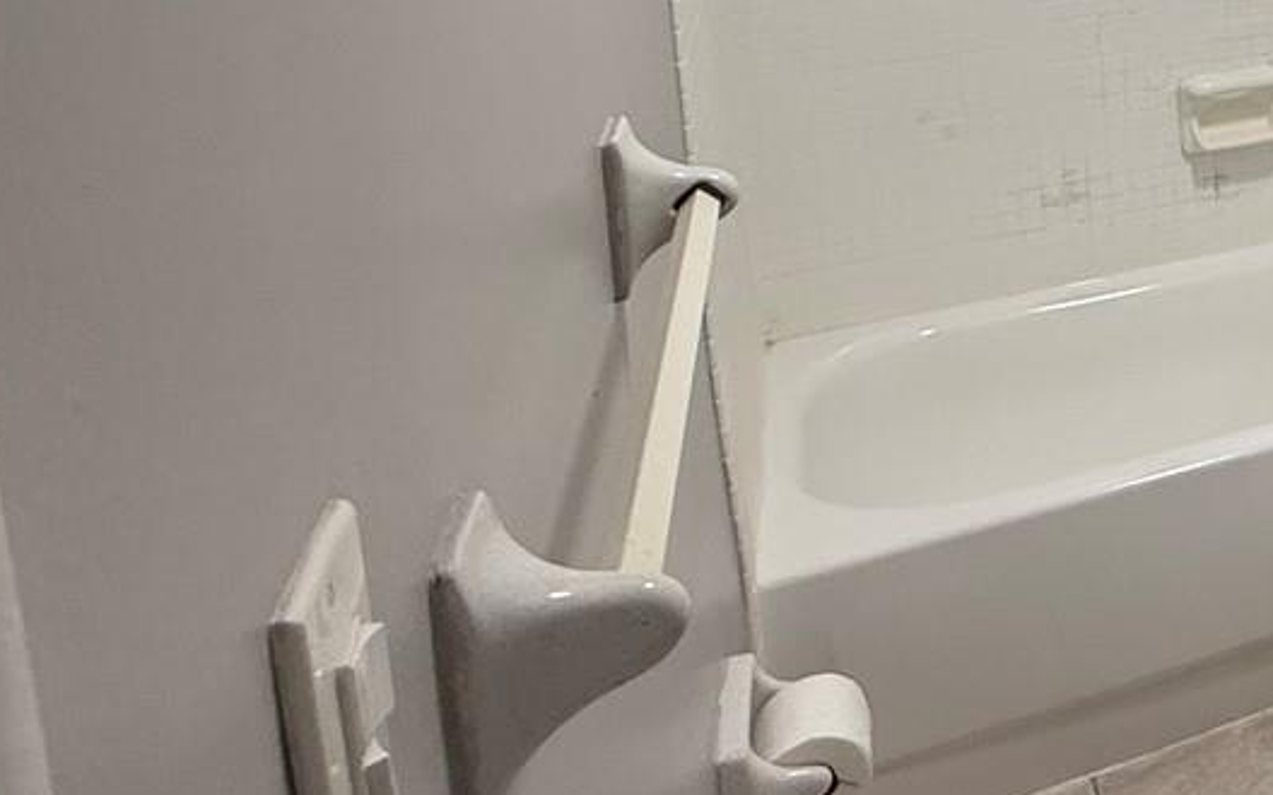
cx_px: 1779
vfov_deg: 26.0
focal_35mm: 45
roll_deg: -0.3
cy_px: -120
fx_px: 1561
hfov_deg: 30.8
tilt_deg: -8.2
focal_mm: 2.22
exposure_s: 1/120
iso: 125
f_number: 2.2
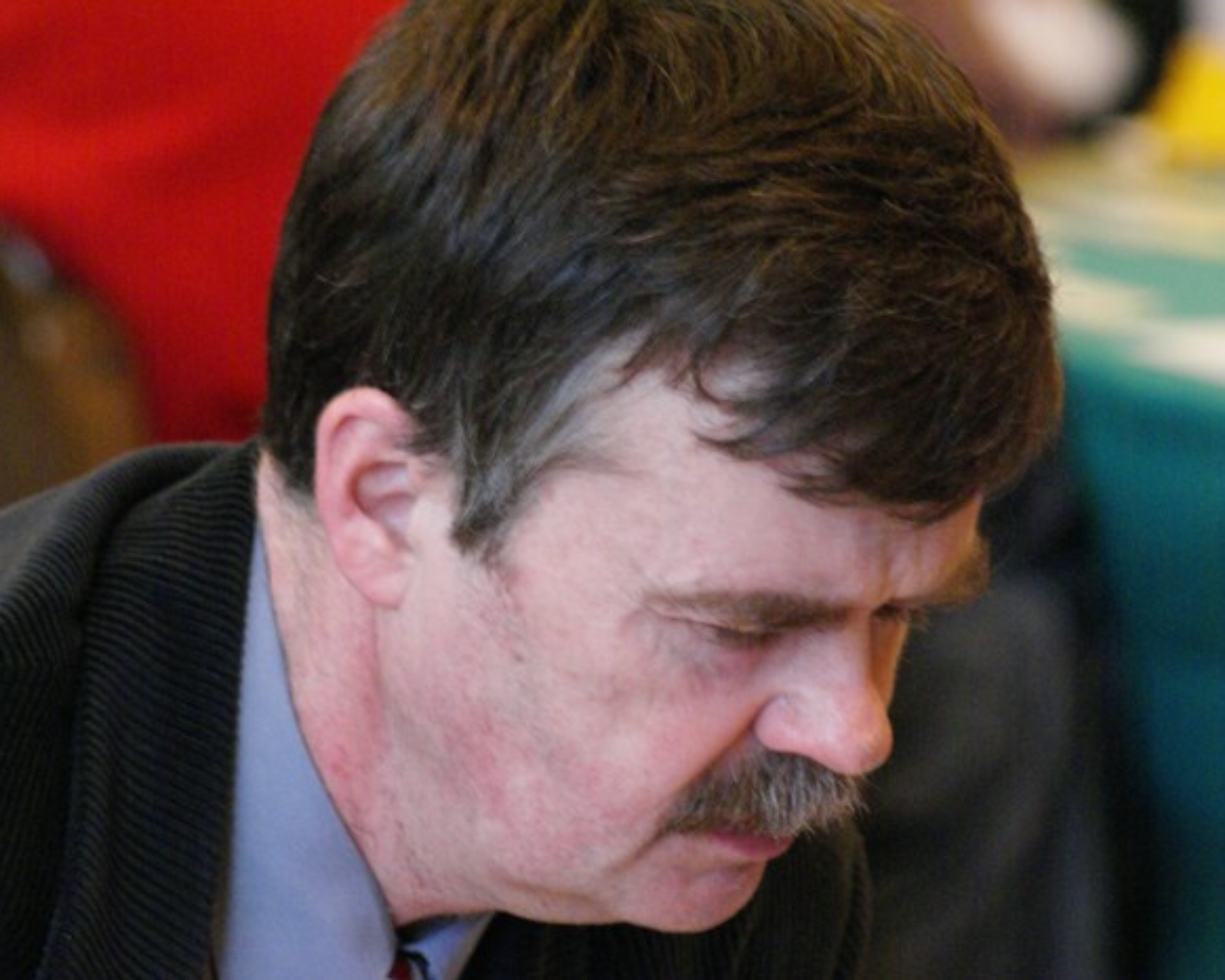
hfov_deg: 7.1
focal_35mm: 271
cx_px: 623
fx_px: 9828
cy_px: 490
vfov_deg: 5.7
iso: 1600
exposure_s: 1/8
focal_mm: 160
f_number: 5.6
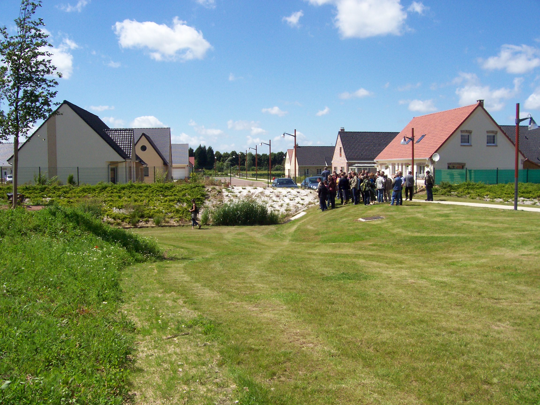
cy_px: 202
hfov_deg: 54.0
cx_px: 270
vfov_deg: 41.8
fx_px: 530
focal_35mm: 34
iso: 80
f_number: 5.1
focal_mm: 5.6
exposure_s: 1/492
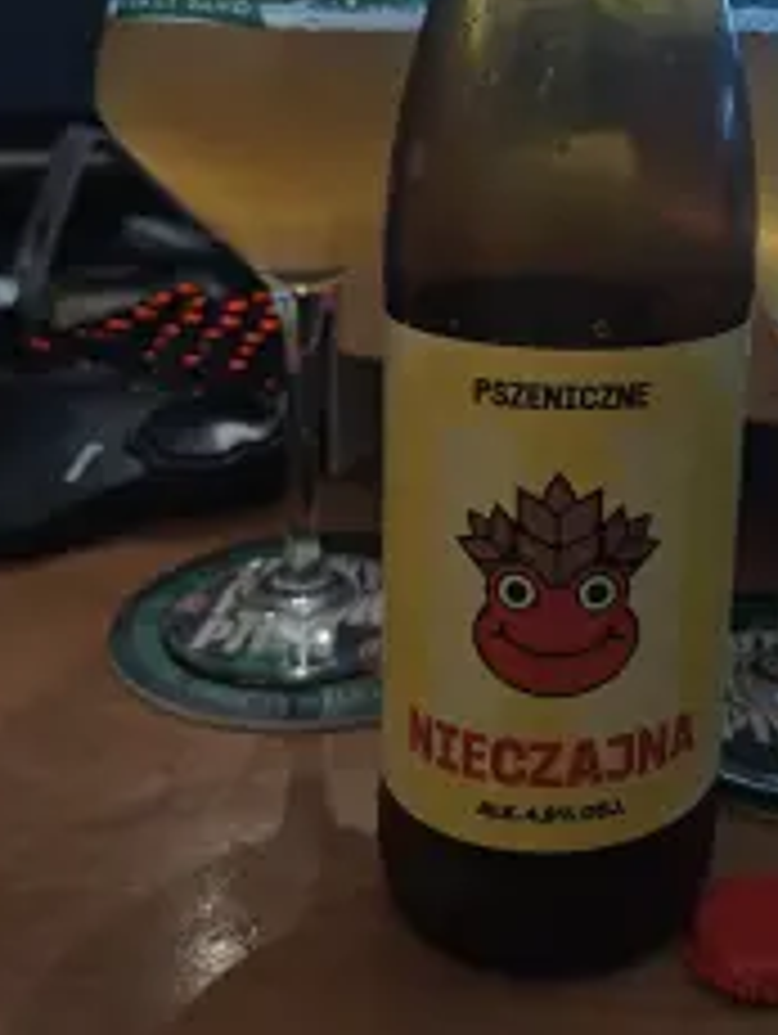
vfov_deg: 45.4
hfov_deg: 34.6
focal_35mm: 40
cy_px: 284
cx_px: 652
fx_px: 1196
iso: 253
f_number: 1.88
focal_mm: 5.56
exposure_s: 1/12
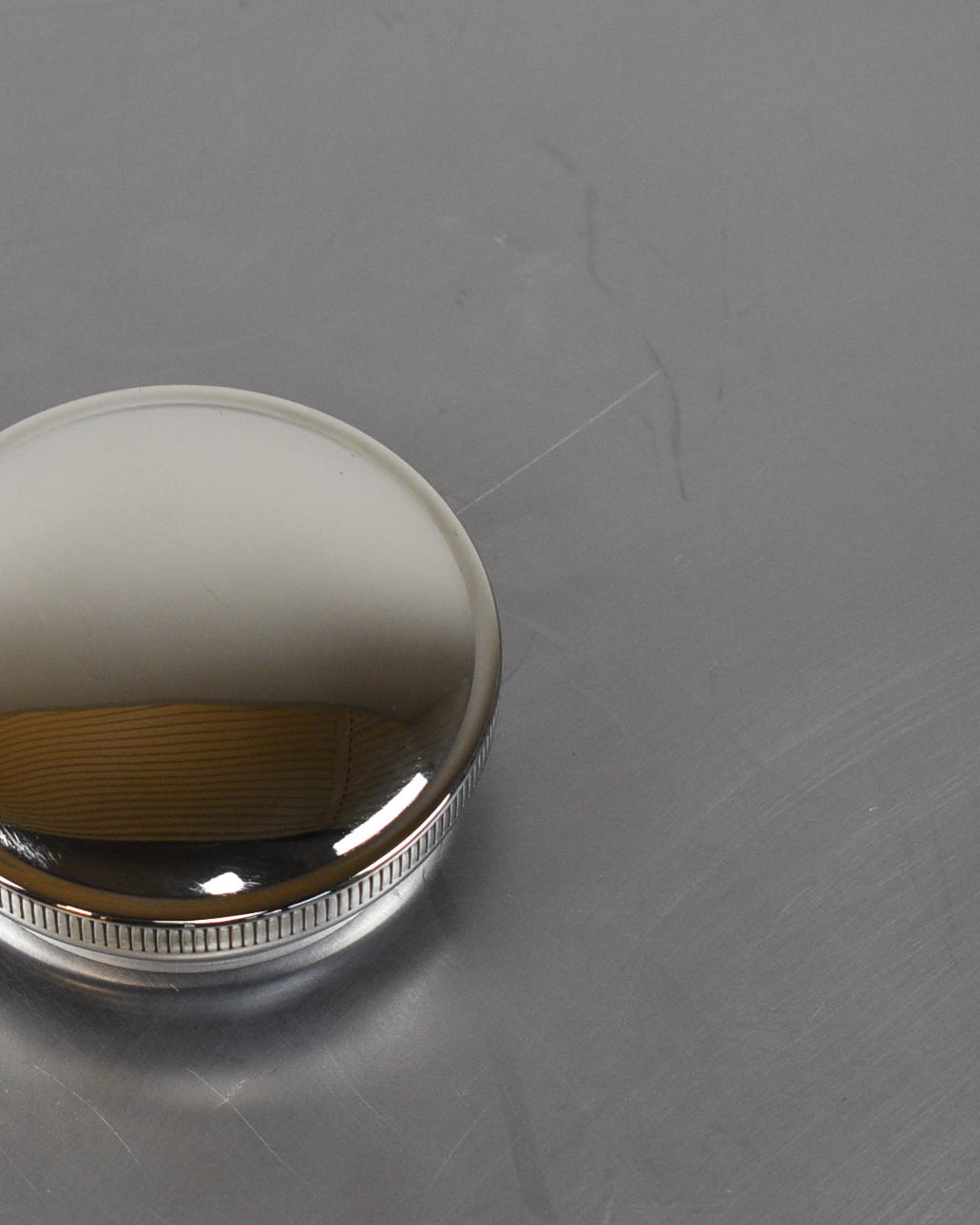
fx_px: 5693
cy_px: 625
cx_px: 191
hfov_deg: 9.8
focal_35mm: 157
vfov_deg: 12.3
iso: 800
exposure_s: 1/160
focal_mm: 48
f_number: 5.3
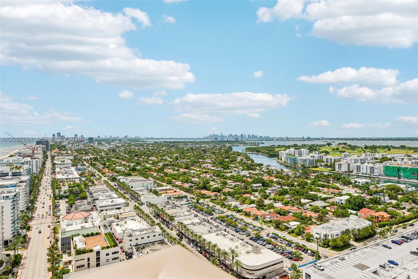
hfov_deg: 76.1
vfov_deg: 55.1
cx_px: 209
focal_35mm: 23
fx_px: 267
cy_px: 140
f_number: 9
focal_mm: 23
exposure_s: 1/640
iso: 200
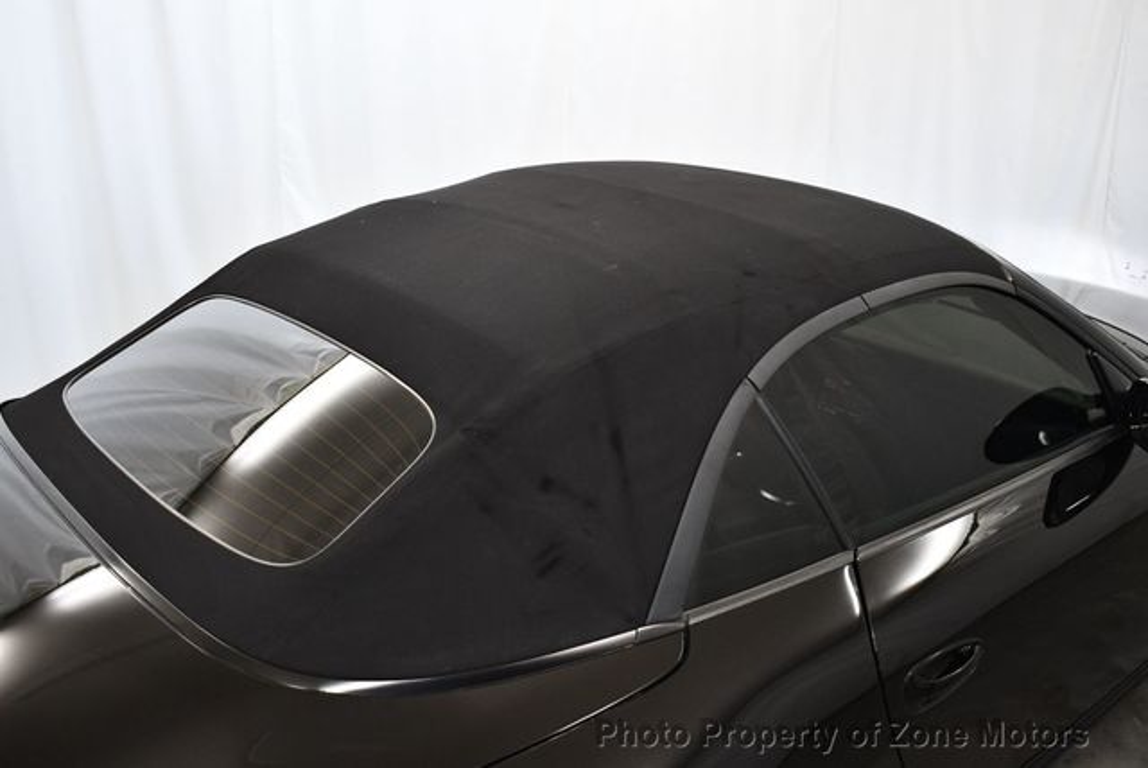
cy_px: 384
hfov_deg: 53.1
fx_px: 1149
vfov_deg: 36.9
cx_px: 574
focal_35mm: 36
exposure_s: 1/125
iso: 1000
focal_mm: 18
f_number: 3.5
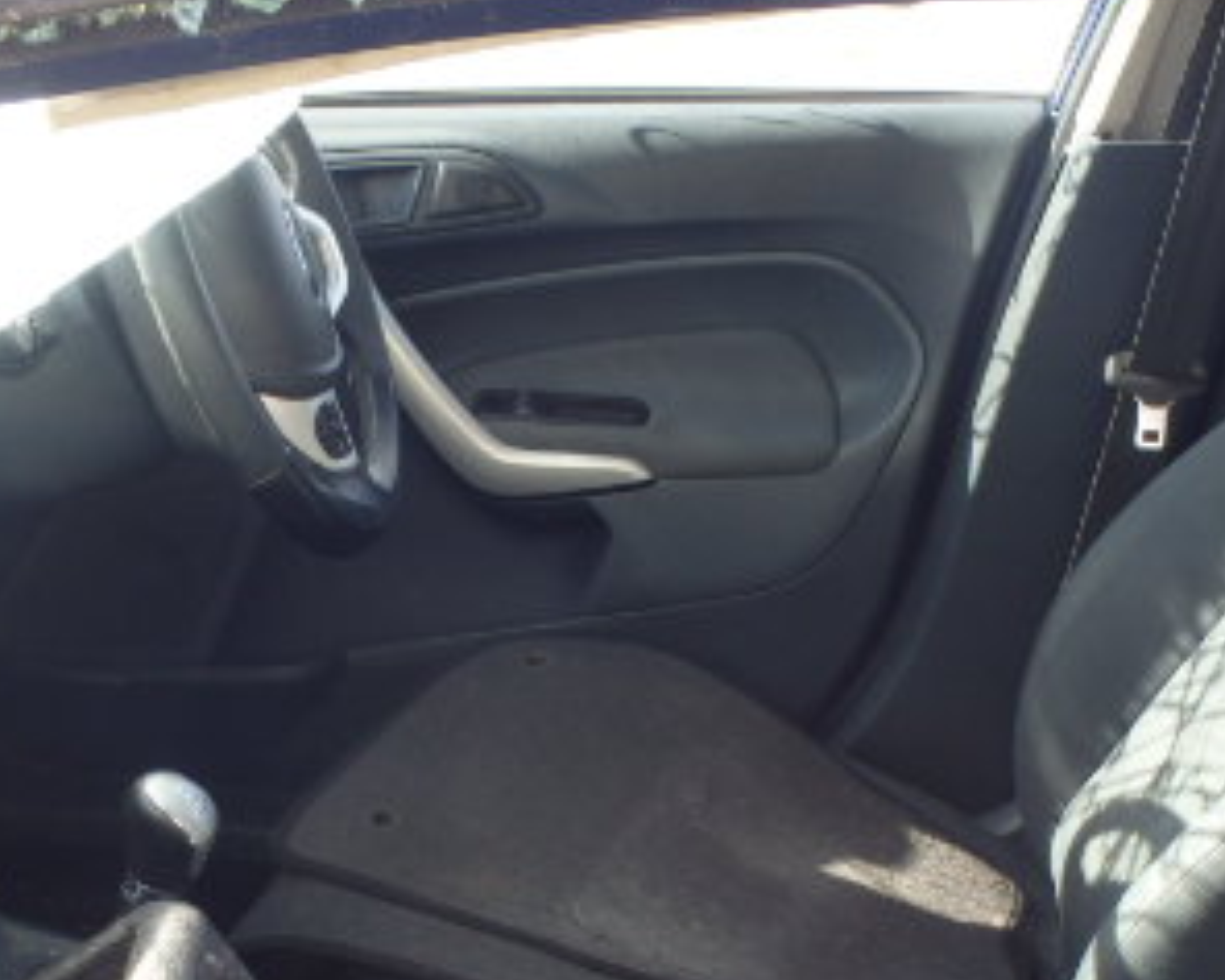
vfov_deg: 25.2
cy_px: 831
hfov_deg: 31.9
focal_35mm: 59
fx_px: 2140
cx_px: 546
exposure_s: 1/60
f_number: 3.9
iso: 125
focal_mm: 5
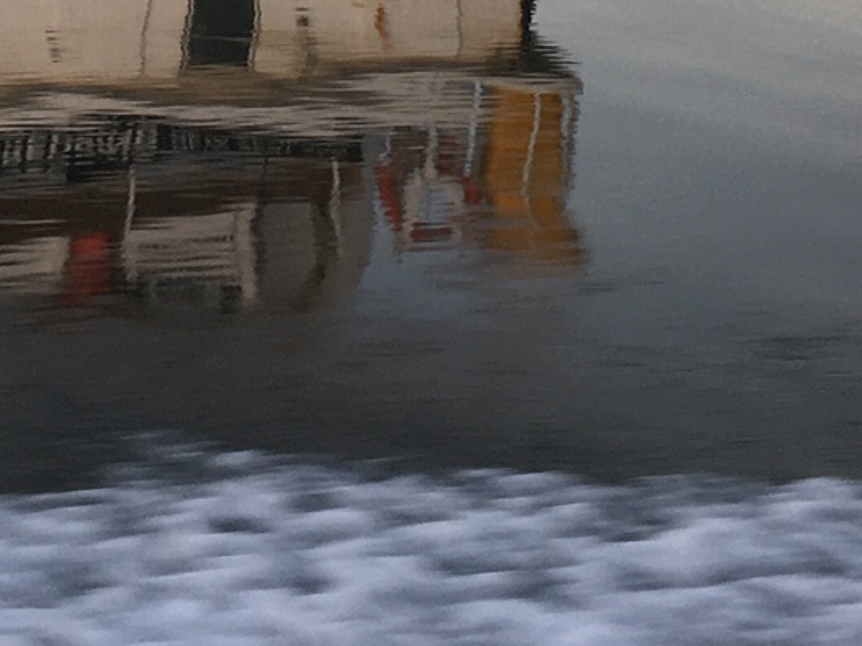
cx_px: 291
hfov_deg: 17.7
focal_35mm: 111
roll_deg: -1.1
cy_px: -512
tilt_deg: +0.0
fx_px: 2763
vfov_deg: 12.2
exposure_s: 1/101
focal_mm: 4.15
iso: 25
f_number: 2.2
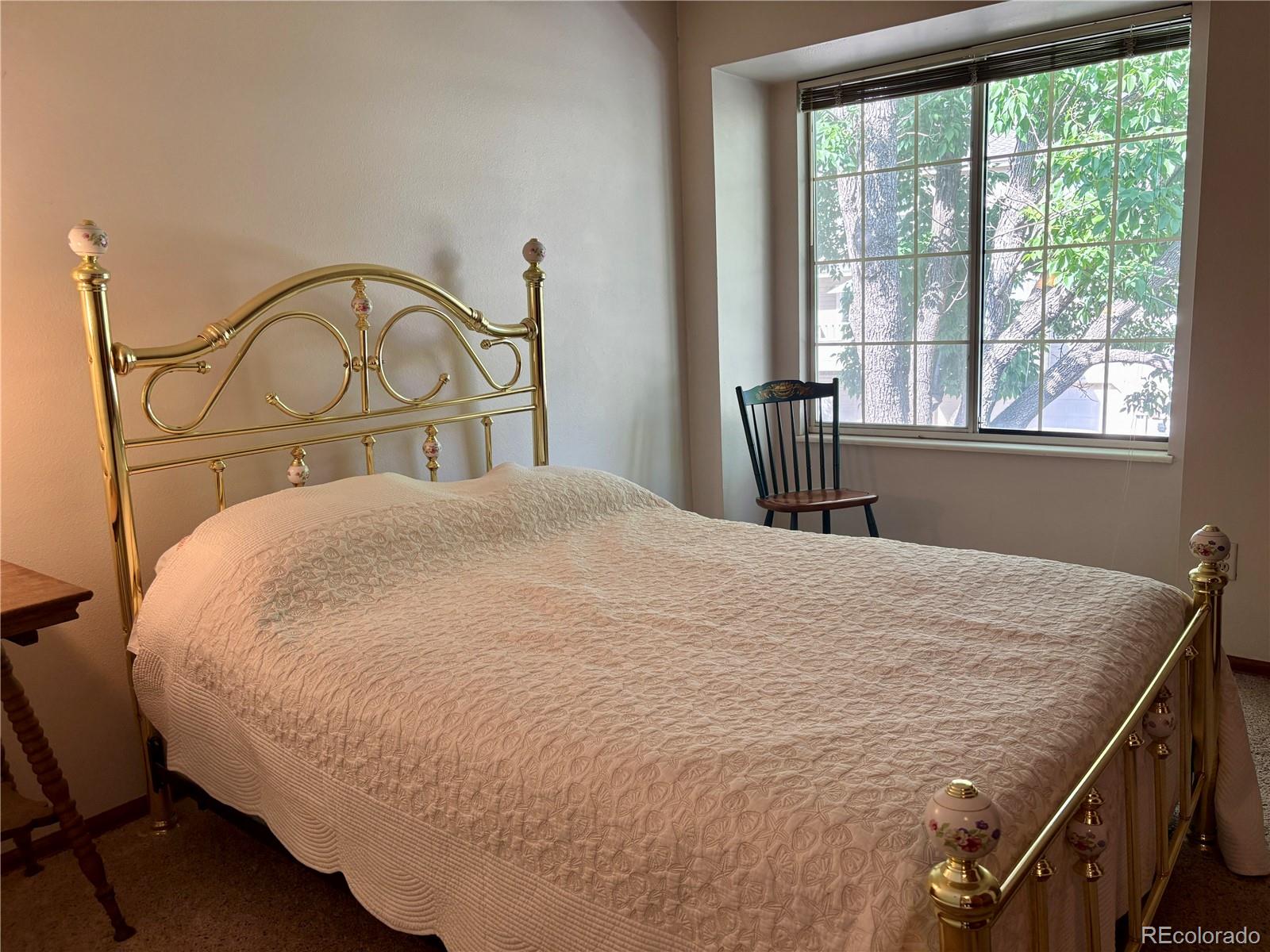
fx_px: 954
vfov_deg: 53.1
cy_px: 476
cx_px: 635
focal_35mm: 26
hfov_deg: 67.3
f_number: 1.6
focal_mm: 5.96
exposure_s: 1/120
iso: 100
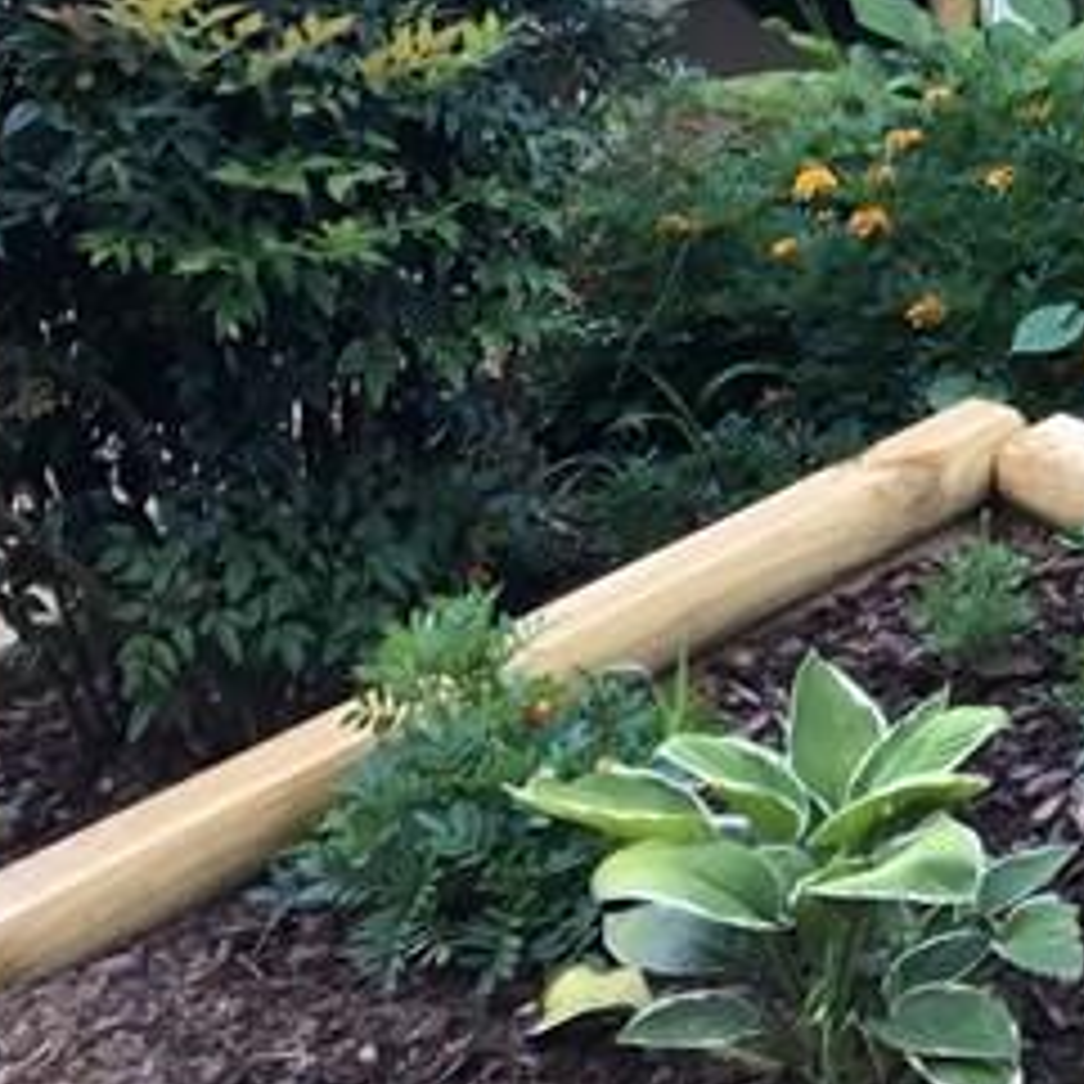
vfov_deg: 15.5
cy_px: -157
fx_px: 3862
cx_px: 1516
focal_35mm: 109
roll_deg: +0.3
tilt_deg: -18.4
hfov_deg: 15.1
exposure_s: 1/40
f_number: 2.2
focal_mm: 4.15
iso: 25
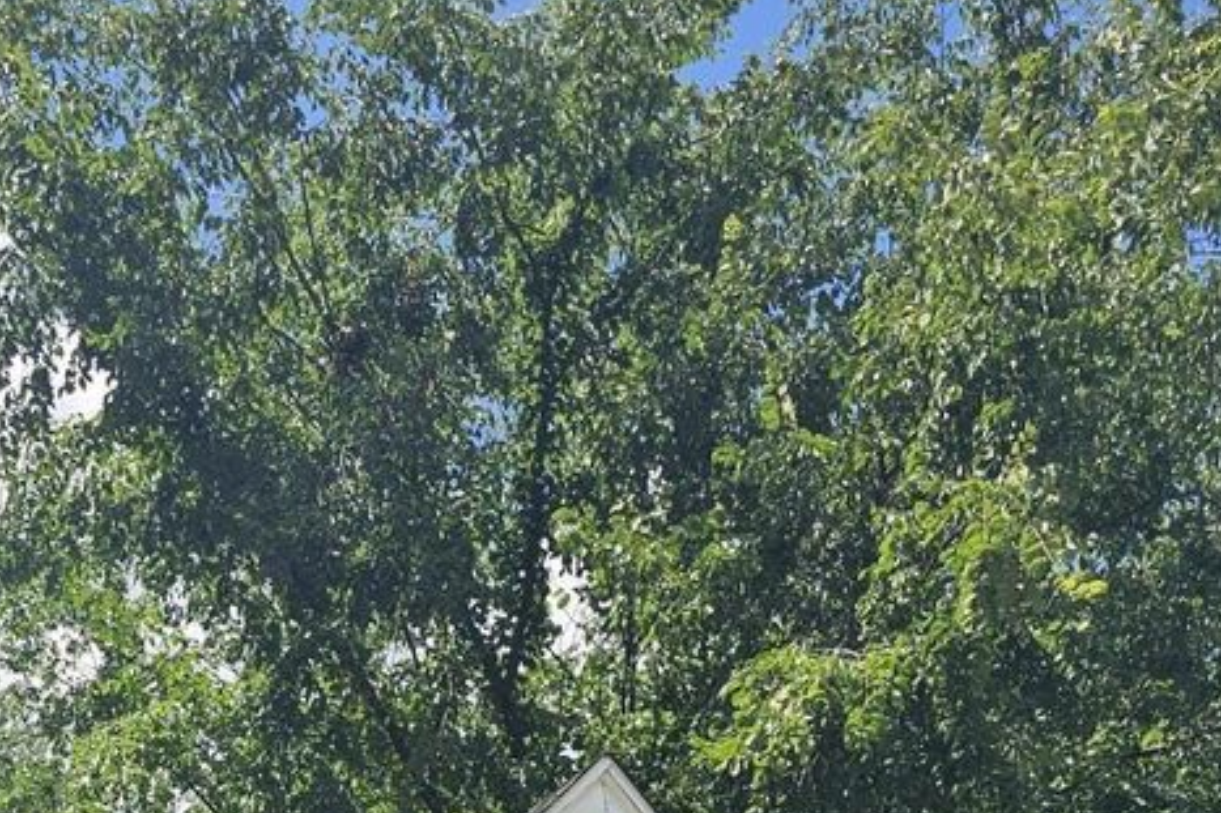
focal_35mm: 70
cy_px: 1630
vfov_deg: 15.5
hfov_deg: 28.2
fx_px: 2373
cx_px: 241
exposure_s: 1/532
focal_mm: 6.3
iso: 10
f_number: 1.7
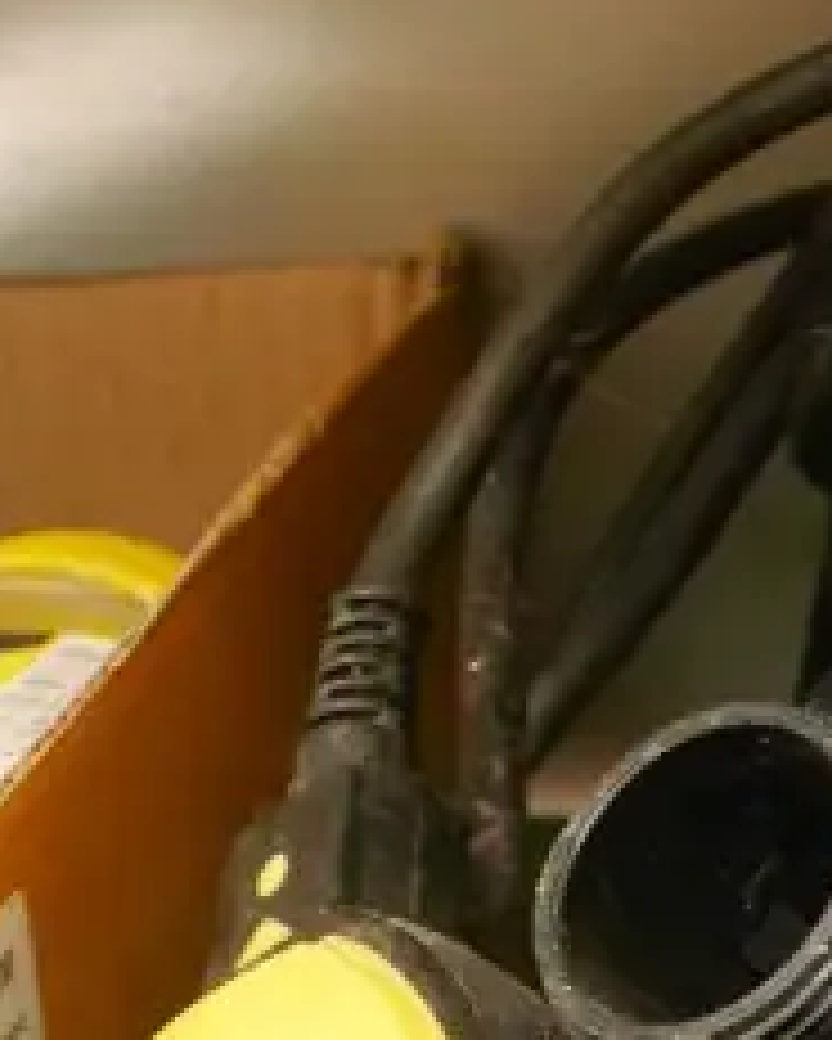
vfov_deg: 14.7
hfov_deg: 11.0
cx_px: 1545
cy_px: 248
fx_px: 3999
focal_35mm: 130
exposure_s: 1/25
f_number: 3.7
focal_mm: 15
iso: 3200
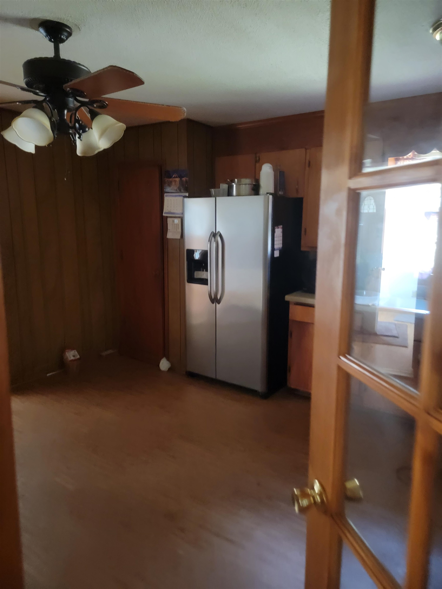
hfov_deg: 56.8
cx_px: 221
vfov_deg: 71.6
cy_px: 294
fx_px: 409
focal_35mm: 24
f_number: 1.8
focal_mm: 6.7
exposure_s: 1/24
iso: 800
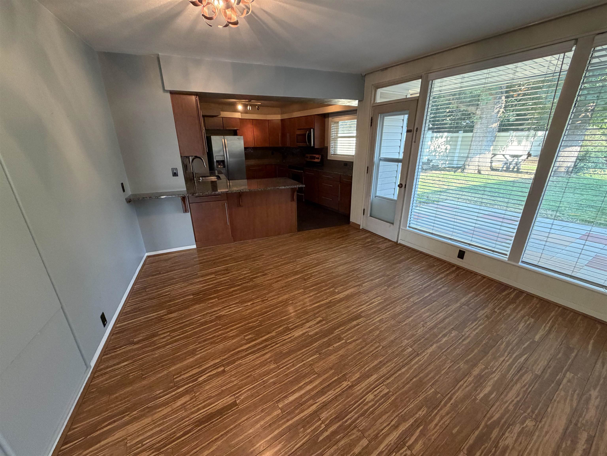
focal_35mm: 14
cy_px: 228
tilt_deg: -20.3
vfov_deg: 85.7
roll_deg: +0.4
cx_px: 304
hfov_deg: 102.1
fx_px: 245
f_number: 2.2
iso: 250
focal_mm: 2.22
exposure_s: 1/60
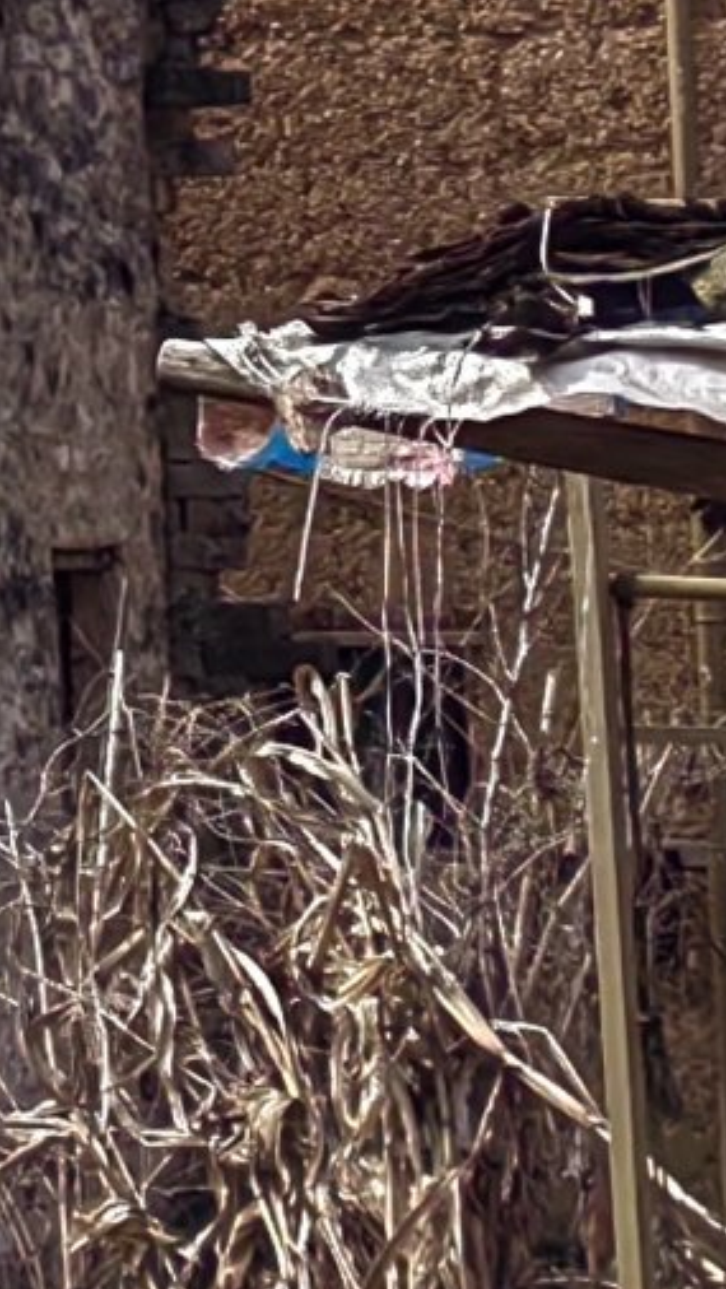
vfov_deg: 10.8
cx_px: -1001
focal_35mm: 194
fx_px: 6633
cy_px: -559
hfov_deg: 6.0
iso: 50
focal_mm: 5.52
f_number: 1.9
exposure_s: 1/10000
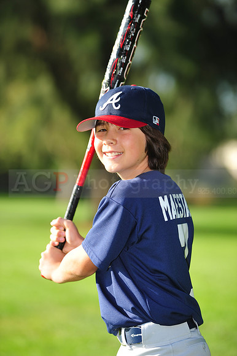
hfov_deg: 6.9
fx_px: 1977
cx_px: 118
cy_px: 178
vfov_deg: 10.3
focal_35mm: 200
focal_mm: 200
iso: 200
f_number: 4.5
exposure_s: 1/500
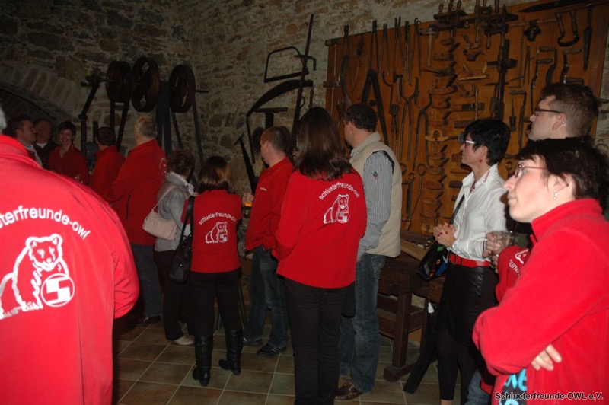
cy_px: 202
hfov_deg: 67.4
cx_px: 304
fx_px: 456
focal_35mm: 27
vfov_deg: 47.9
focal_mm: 18
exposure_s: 1/60
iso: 400
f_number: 3.5
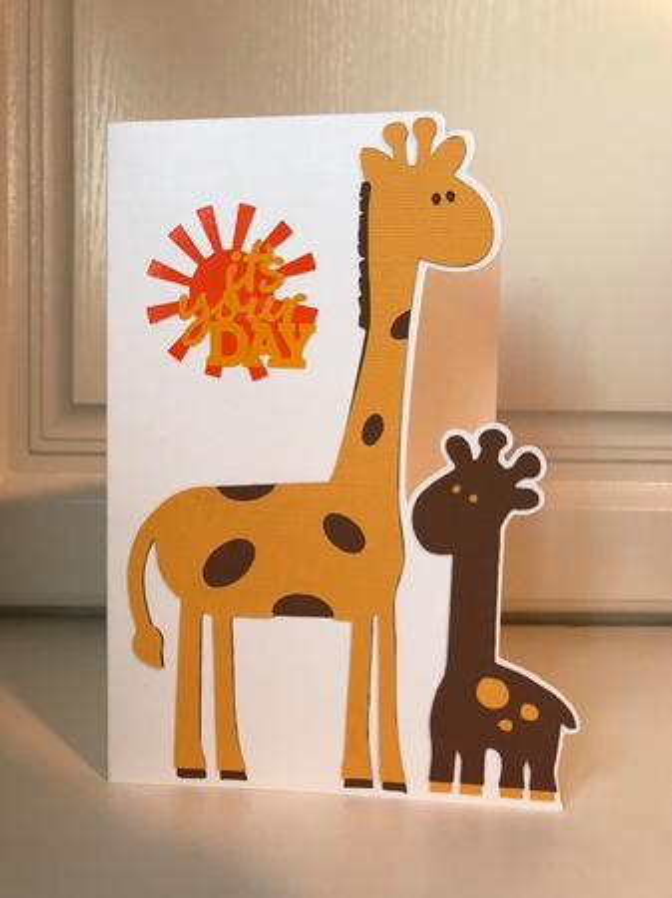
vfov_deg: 63.5
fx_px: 725
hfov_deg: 49.7
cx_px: 336
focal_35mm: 28
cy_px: 449
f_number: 1.8
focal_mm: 3.99
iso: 40
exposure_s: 1/25
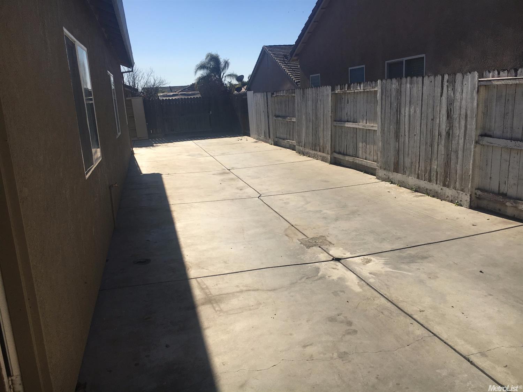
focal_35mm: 29
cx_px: 262
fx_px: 438
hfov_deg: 61.7
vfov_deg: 48.2
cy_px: 196
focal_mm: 4.15
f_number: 2.2
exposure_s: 1/2653
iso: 25
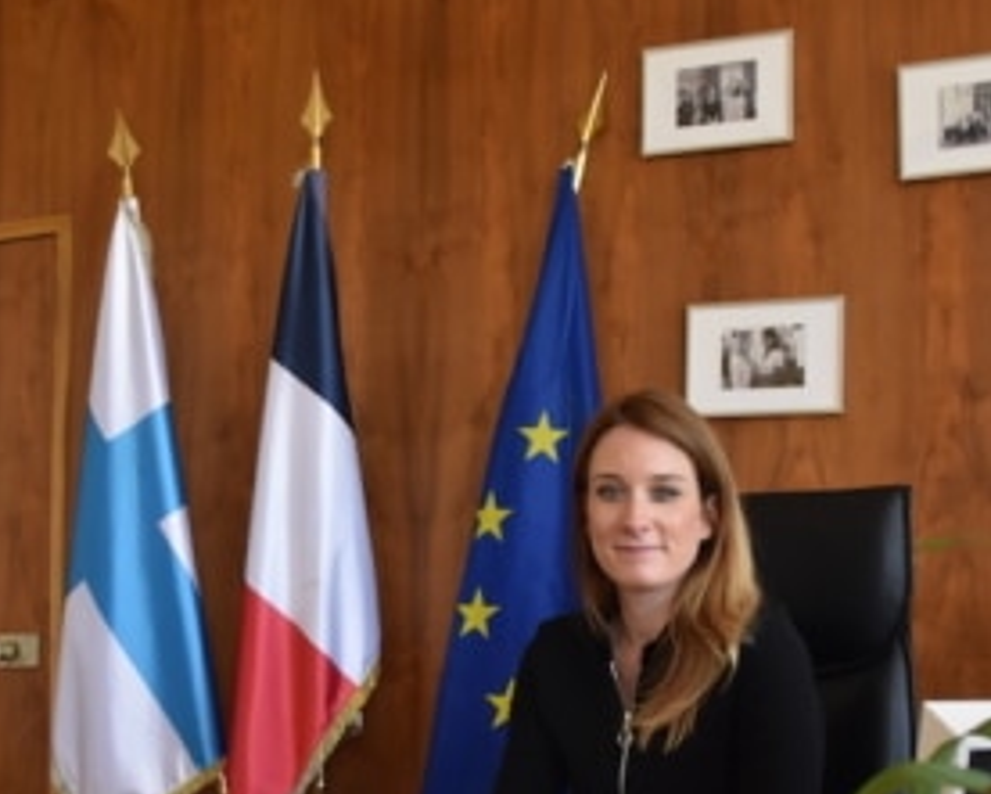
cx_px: 467
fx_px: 1614
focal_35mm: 55
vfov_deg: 27.3
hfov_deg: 34.1
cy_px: 568
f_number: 3.5
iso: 800
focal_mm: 18
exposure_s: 1/200
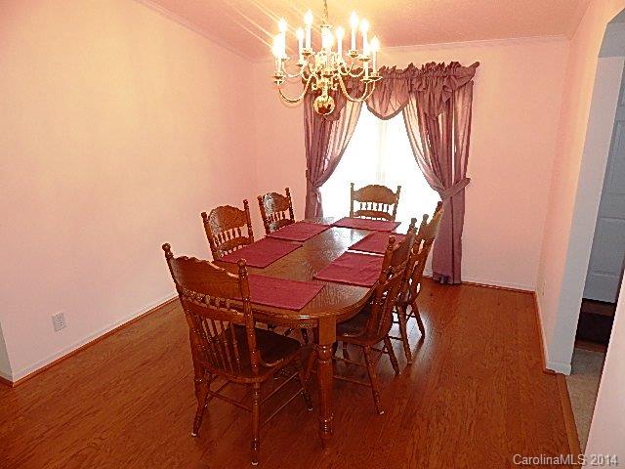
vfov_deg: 58.9
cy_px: 234
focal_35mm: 23
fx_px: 415
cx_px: 312
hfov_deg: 73.9
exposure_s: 1/30
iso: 200
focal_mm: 4
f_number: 3
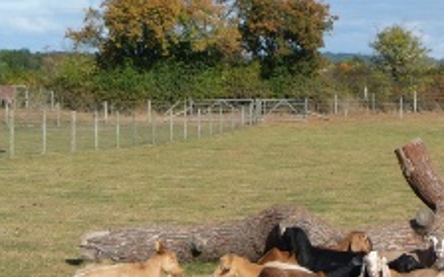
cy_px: 321
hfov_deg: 14.6
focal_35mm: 142
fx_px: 1718
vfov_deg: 9.1
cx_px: 367
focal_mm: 11.3
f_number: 4.5
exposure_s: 1/500
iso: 100
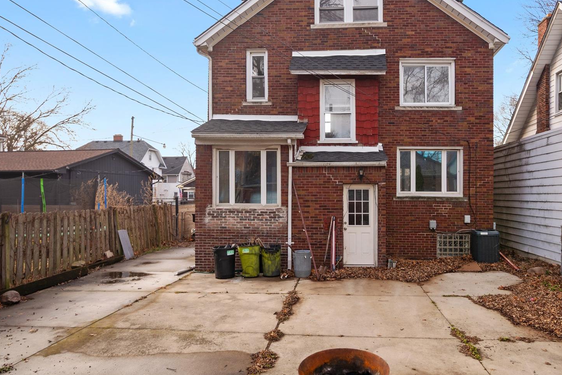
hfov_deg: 72.8
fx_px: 375
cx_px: 342
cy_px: 115
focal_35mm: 24
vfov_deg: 51.8
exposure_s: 1/160
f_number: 9
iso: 400
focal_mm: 17
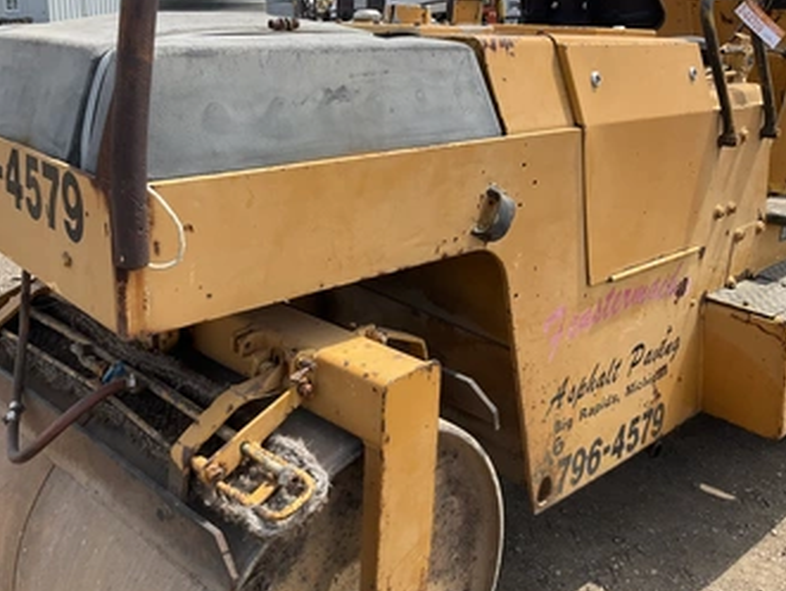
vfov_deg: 40.6
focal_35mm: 35
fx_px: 796
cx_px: 335
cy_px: 242
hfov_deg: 52.4
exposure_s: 1/898
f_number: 1.8
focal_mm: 3
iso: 25
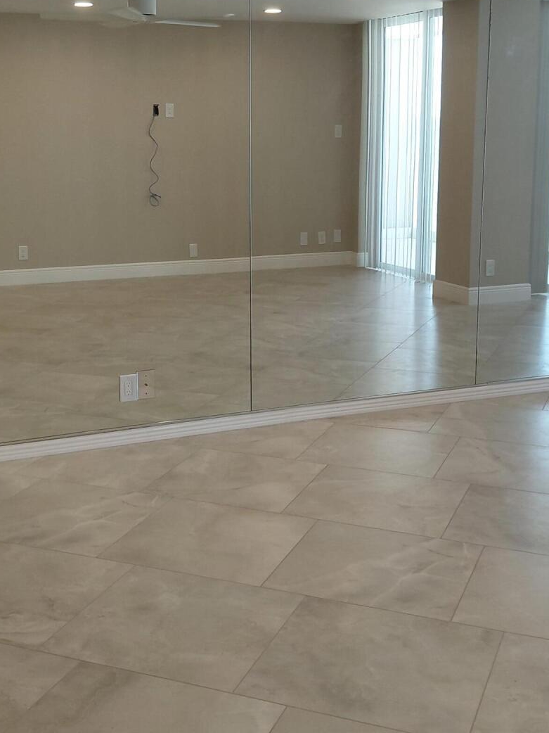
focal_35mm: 48
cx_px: 238
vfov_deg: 39.6
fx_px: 1015
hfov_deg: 30.2
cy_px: 322
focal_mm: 4.69
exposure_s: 1/120
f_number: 1.8
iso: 50
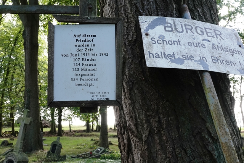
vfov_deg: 36.9
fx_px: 244
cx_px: 122
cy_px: 82
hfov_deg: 53.1
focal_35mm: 36
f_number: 8
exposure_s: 1/40
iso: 320
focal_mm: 13.31
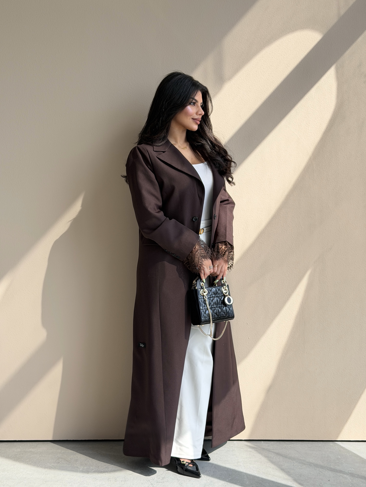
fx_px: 719
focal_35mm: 51
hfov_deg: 28.6
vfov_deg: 37.5
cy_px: 234
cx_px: 190
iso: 64
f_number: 1.78
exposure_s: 1/490
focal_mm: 6.76
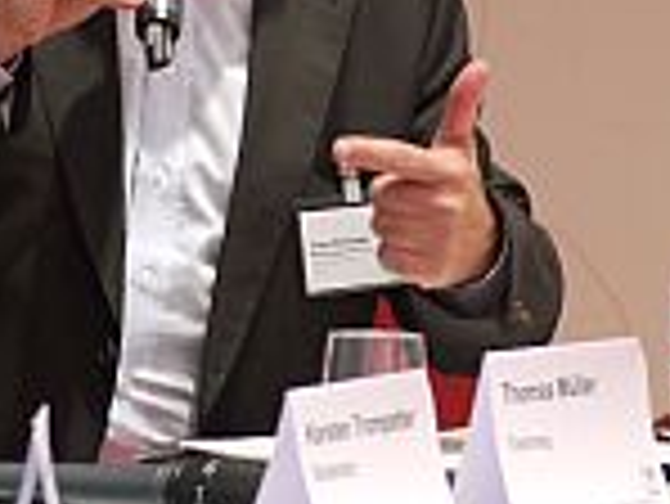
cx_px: 58
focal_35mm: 375
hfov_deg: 5.3
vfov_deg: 4.0
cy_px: 137
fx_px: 7264
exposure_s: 1/80
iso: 400
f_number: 4.1
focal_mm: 56
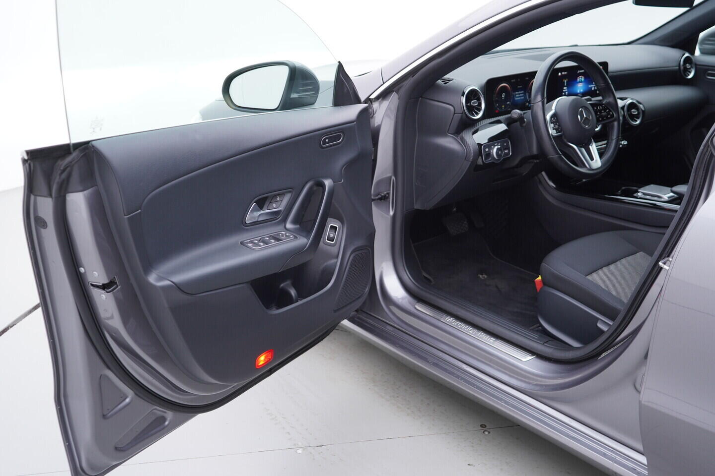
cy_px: 238
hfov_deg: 53.1
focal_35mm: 36
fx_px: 715
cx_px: 358
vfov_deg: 36.9
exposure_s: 1/40
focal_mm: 24
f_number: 2.8
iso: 125
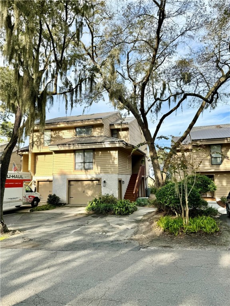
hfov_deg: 56.8
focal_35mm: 24
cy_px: 153
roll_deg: +1.3
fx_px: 213
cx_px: 115
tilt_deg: +7.6
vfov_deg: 71.6
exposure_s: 1/2506
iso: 80
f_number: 1.78
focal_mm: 6.86
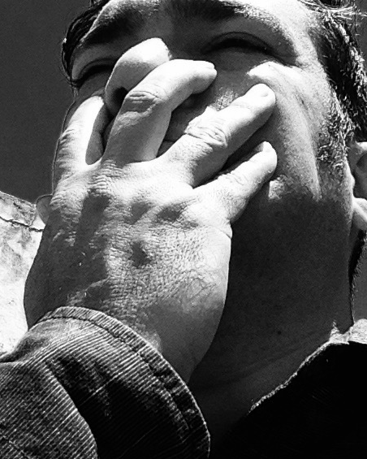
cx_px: 183
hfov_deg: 21.0
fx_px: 991
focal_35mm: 73
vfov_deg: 25.7
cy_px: 111
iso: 50
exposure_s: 1/1410
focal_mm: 2.15
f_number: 2.4
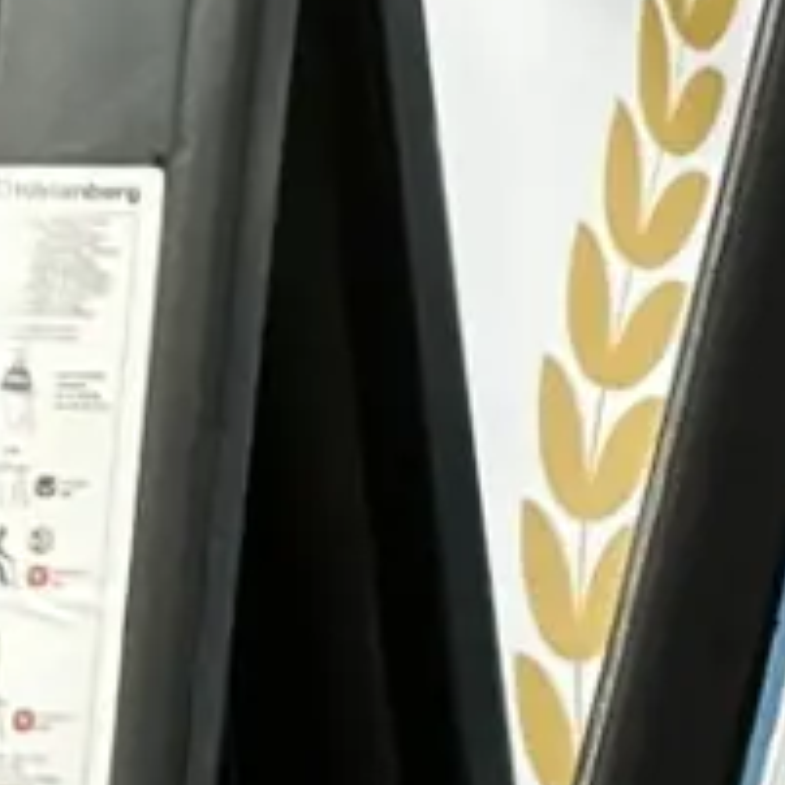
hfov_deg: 7.4
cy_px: 1500
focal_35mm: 219
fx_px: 5619
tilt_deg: -8.5
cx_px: 1945
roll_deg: -1.4
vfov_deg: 7.7
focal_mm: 5.7
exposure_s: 1/100
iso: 100
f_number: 1.5
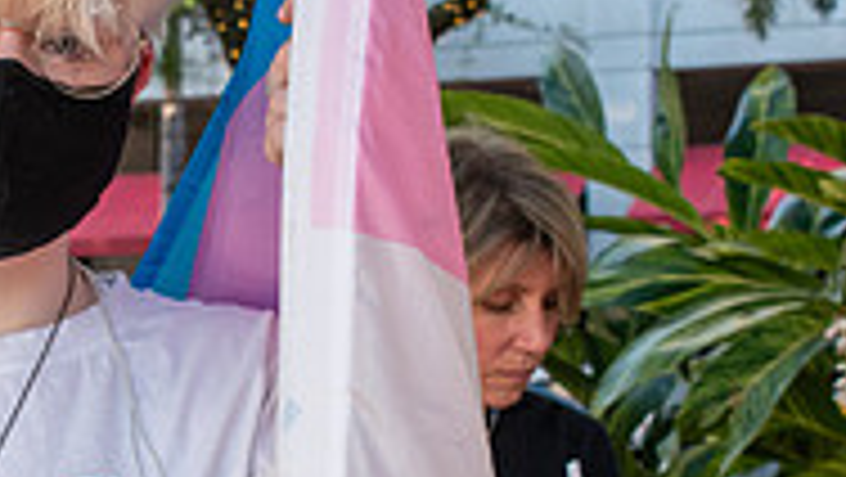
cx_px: 104
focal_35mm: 170
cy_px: 457
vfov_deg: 7.1
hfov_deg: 12.6
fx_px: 3816
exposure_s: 1/200
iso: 400
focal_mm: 35
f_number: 7.1
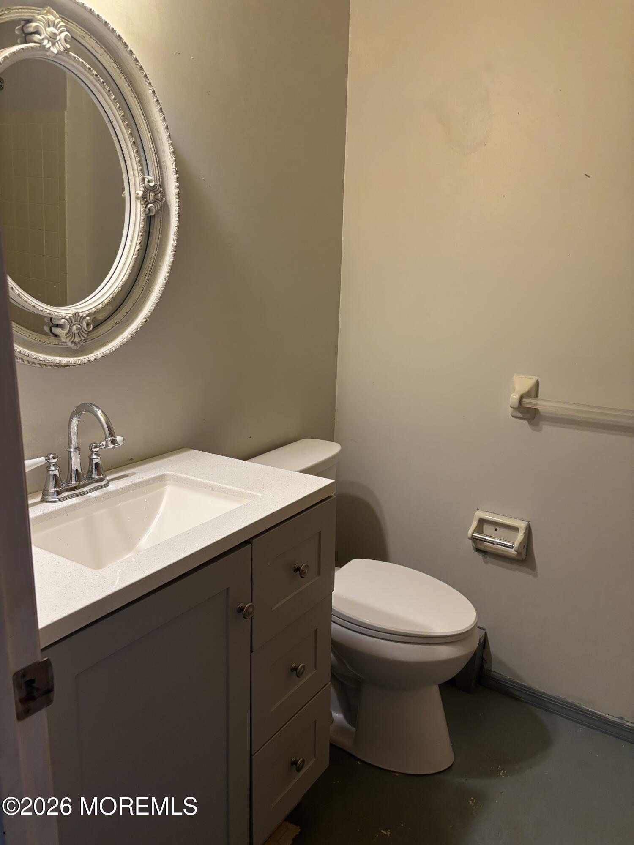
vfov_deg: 67.3
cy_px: 422
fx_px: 635
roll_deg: -2.1
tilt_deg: -12.7
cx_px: 317
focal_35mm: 26
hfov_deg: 53.1
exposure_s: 1/60
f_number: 1.6
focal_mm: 5.96
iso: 250
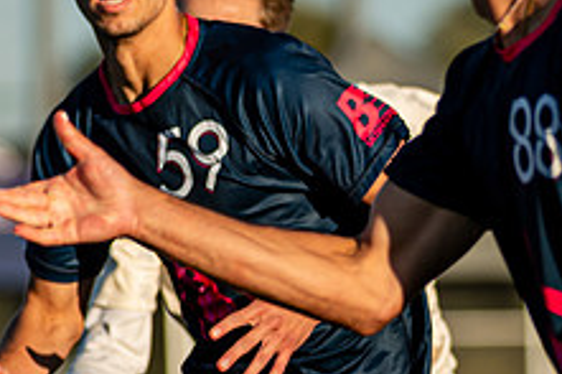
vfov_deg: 2.0
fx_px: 10592
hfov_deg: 3.0
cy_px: 336
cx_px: 205
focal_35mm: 679
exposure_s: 1/1250
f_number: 3.2
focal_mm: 175
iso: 100
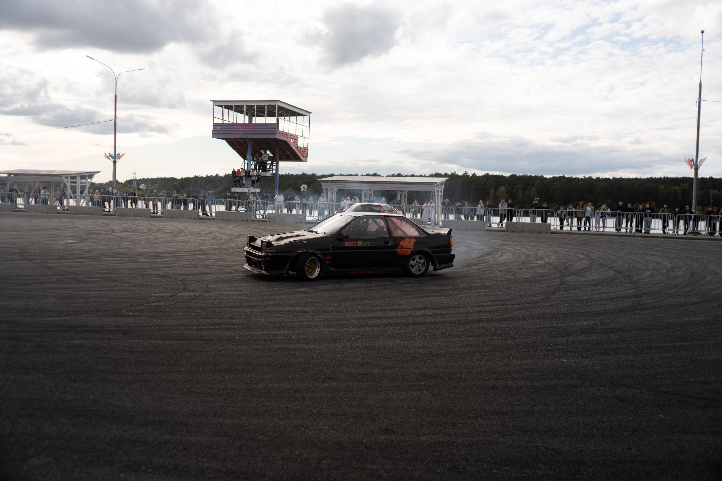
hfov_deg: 54.4
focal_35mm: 35
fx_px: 702
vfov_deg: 37.9
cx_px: 361
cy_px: 240
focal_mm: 35
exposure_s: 1/2000
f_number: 2.2
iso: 100
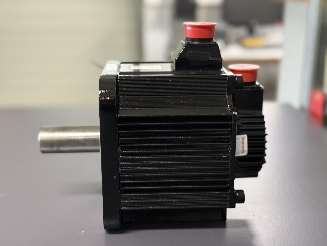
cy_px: 123
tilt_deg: -16.5
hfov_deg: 39.7
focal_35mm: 48
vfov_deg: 30.3
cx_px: 164
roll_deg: -0.1
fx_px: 453
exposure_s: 1/33
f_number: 1.78
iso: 250
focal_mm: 6.76
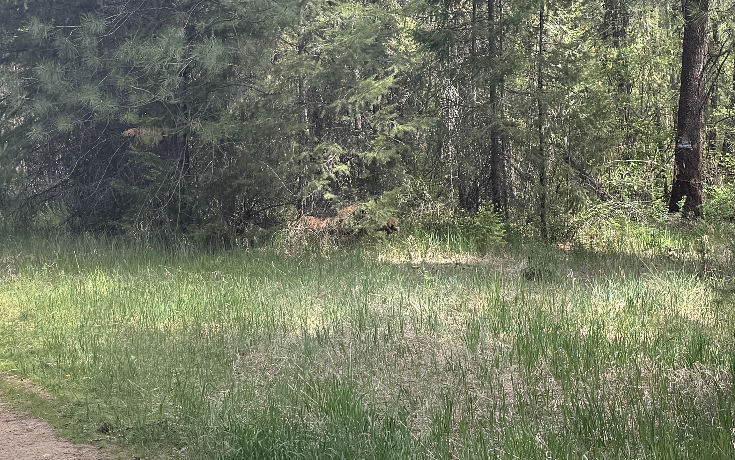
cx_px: 489
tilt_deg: +3.6
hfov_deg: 29.6
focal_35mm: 69
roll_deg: +1.0
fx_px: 1382
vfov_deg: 18.4
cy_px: 6
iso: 100
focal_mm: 6.76
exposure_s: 1/1075
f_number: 1.78
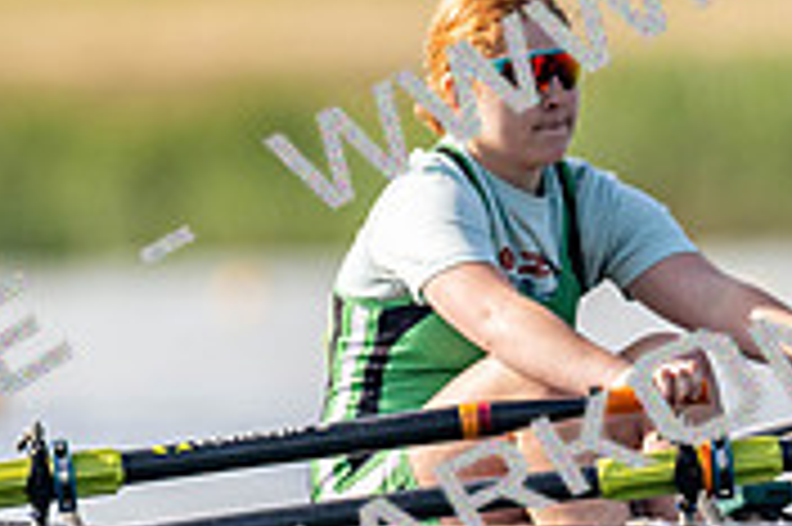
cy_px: 223
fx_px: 43497
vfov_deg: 0.7
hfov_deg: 1.0
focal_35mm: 1979
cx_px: 824
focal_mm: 600
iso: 220
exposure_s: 1/2500
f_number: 5
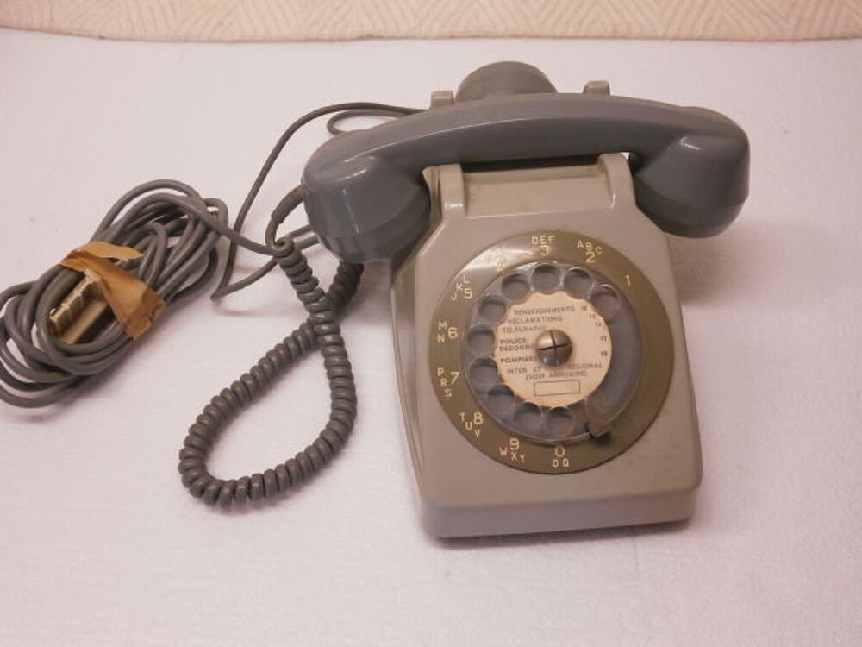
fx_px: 1170
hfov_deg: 40.4
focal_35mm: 47
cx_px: 431
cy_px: 324
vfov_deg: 30.9
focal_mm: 8.3
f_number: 3.4
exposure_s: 1/40
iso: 160
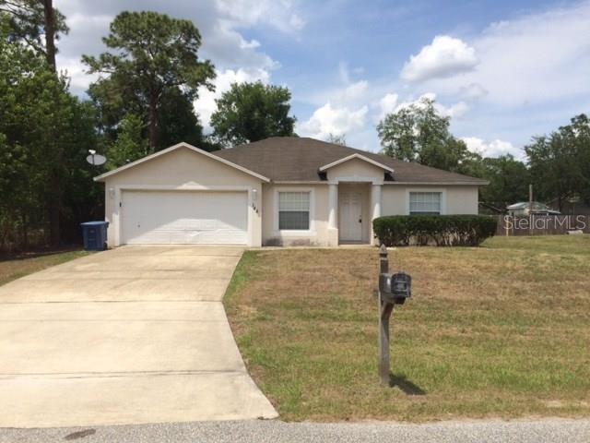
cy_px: 222
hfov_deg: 61.7
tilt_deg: -1.5
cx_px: 295
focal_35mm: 29
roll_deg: +0.4
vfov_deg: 48.2
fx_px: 494
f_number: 2.2
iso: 32
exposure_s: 1/3425
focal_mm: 4.15
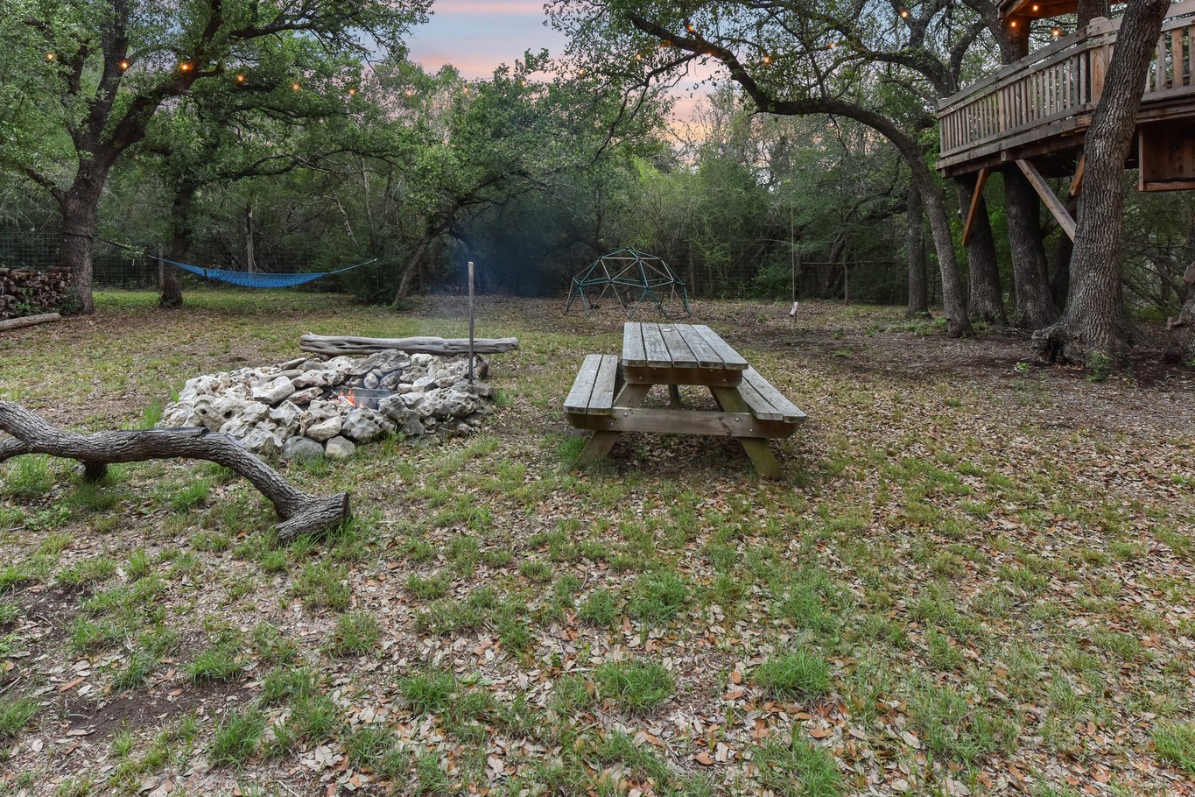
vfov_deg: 57.6
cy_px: 240
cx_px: 576
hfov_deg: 81.2
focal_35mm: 21
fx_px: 697
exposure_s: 1/15
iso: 1000
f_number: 8
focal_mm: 14
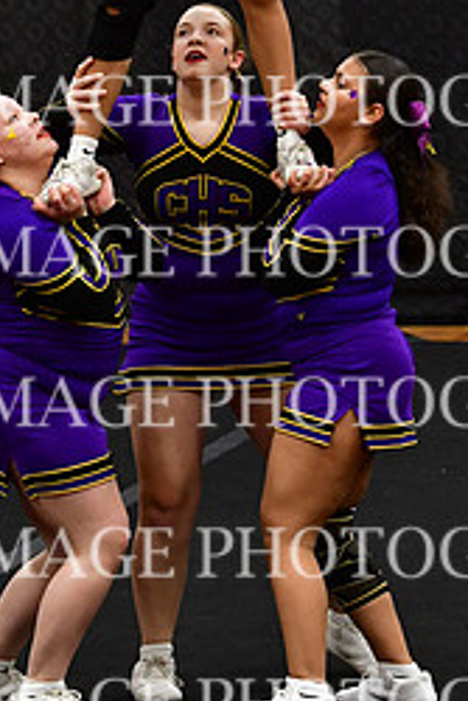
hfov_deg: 4.2
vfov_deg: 6.2
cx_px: 178
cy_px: 25
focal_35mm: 330
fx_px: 6426
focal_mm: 95
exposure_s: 1/500
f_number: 4
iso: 4000
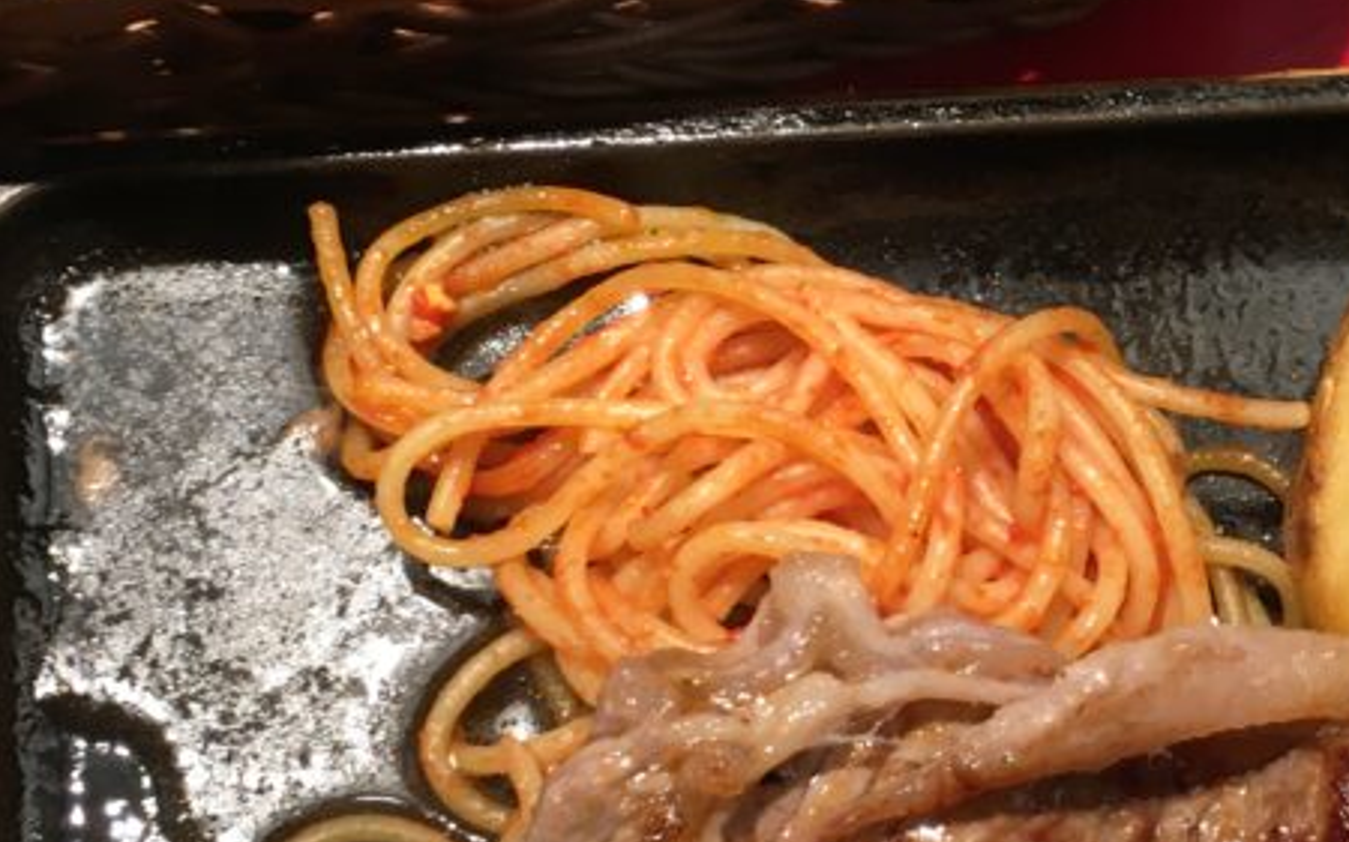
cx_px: 908
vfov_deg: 18.5
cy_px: 650
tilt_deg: -75.1
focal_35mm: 70
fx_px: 2573
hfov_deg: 29.2
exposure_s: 1/30
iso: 50
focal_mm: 4.15
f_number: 2.2
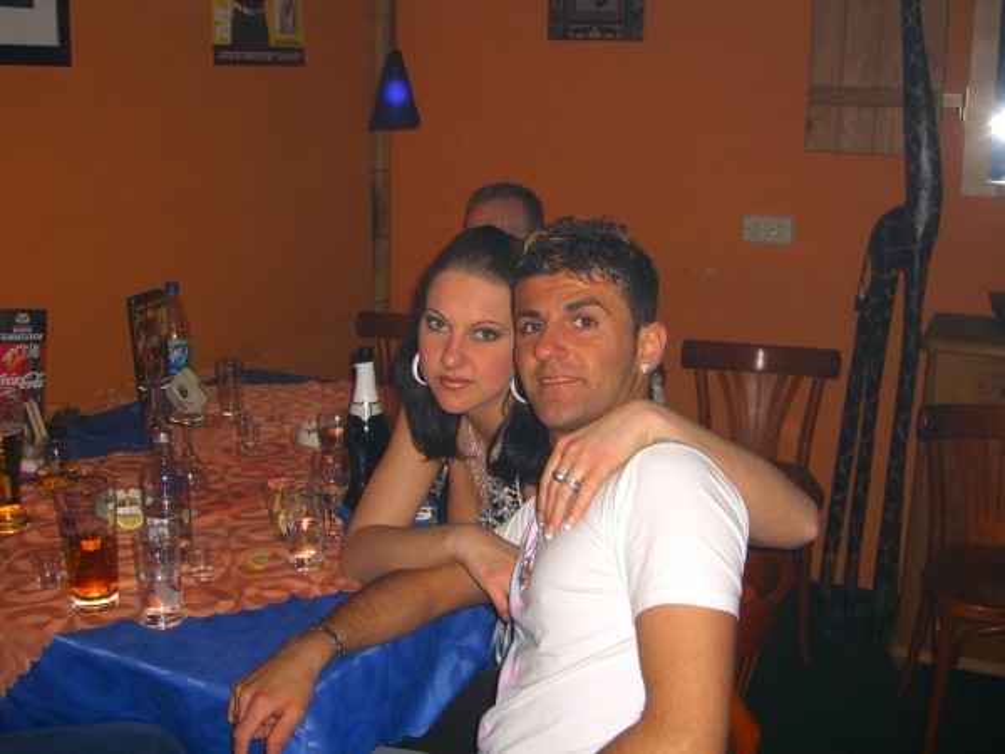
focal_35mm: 38
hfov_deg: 49.0
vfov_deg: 37.7
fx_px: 1103
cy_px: 377
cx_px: 502
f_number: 2.8
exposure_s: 1/60
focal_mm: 7.9
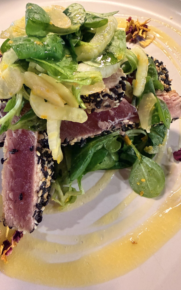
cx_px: 83
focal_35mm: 26
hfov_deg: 47.6
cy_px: 142
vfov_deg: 70.4
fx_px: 205
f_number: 2.2
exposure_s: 1/50
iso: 800
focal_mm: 2.22
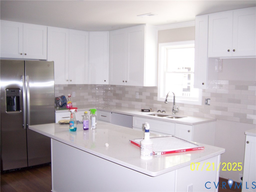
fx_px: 266
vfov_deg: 39.7
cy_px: 96
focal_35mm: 36
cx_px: 128
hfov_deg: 51.4
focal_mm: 6.2
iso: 125
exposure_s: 1/60
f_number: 2.8
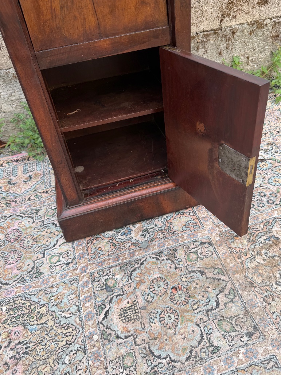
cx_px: 146
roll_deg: +6.7
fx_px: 303
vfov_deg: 63.3
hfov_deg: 49.7
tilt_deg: -39.3
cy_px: 167
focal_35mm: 28
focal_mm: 6.76
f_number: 1.78
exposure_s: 1/183
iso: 64
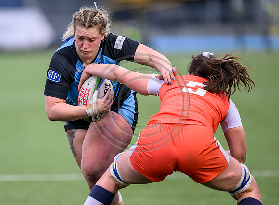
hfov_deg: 4.1
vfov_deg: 3.1
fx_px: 3853
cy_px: 113
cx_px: 109
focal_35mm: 481
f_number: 3.2
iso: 1600
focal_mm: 400
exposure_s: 1/1600
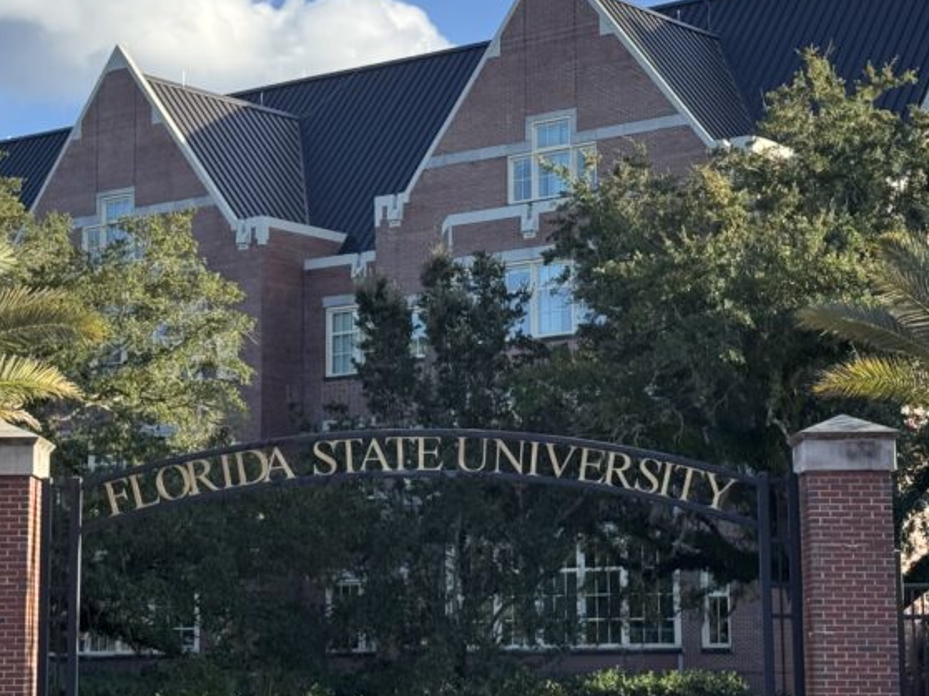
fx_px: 2361
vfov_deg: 16.8
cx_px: 419
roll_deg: +0.1
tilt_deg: +8.7
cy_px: 306
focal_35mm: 88
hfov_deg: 22.3
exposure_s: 1/1524
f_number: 1.78
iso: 64
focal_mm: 6.76
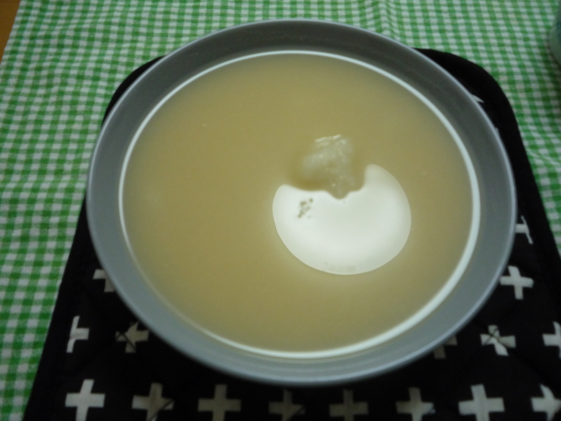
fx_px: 486
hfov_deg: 60.0
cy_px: 210
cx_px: 280
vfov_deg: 46.8
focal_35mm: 30
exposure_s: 1/30
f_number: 3.3
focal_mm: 5.2
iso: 320
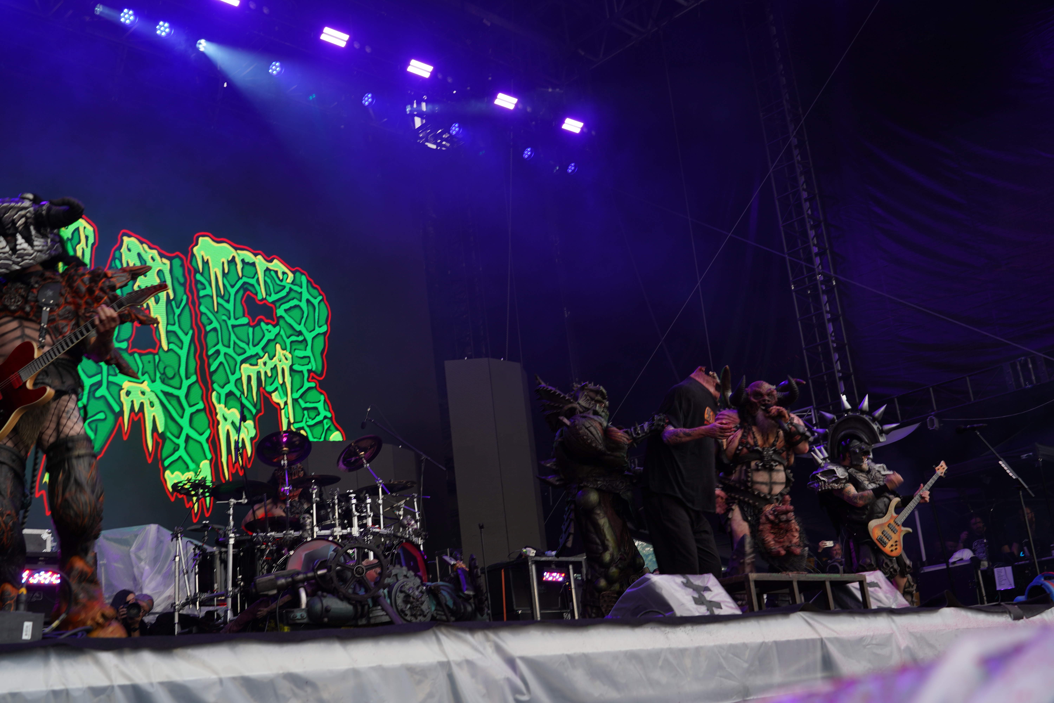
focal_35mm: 39
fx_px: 1142
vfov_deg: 34.2
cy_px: 352
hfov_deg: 49.6
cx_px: 527
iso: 100
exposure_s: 1/60
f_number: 5.6
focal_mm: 39
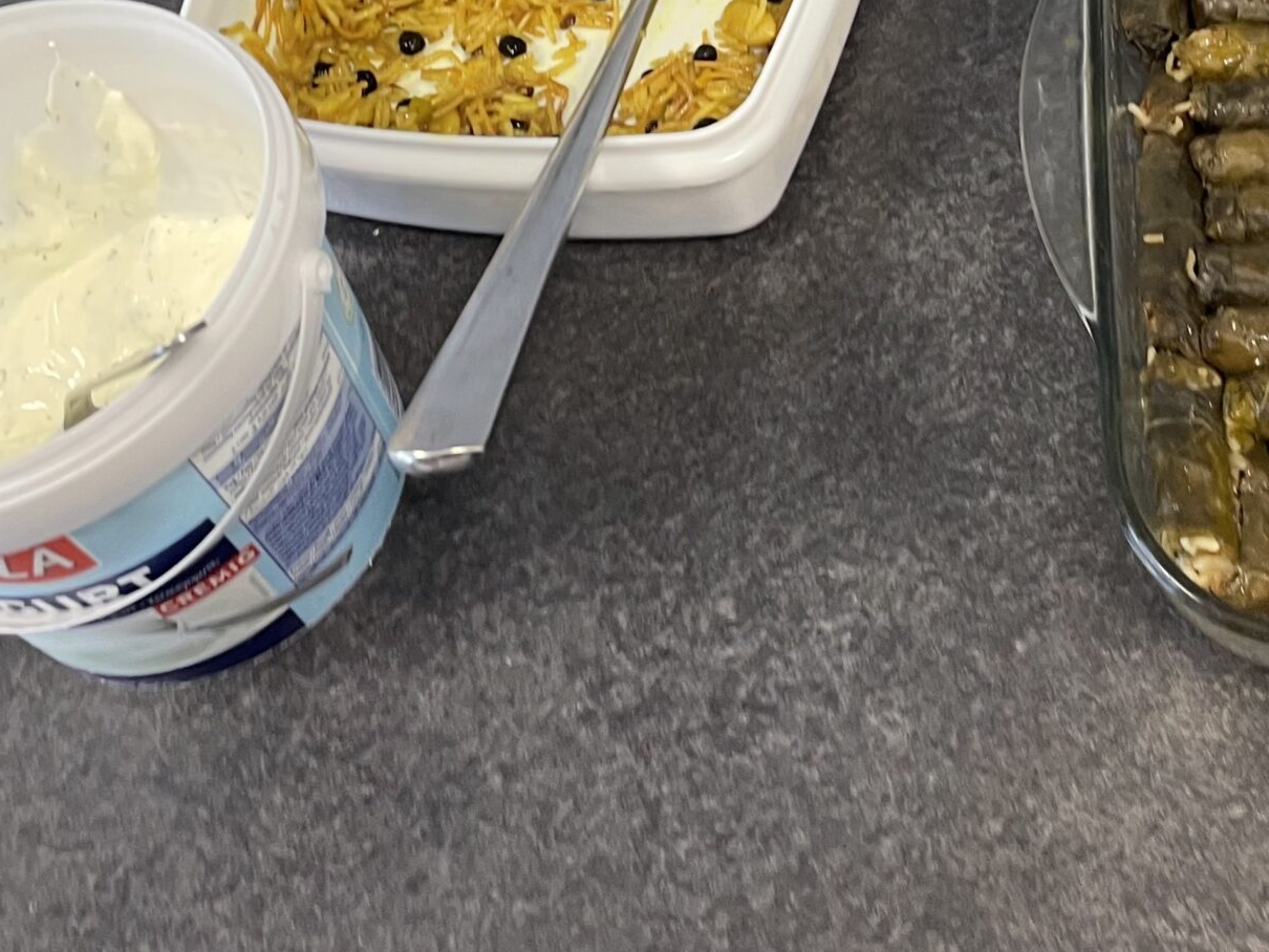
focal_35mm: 55
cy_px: -48
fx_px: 2017
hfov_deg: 34.3
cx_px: 933
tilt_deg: -48.9
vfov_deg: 25.0
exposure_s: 1/50
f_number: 1.6
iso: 80
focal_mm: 4.2
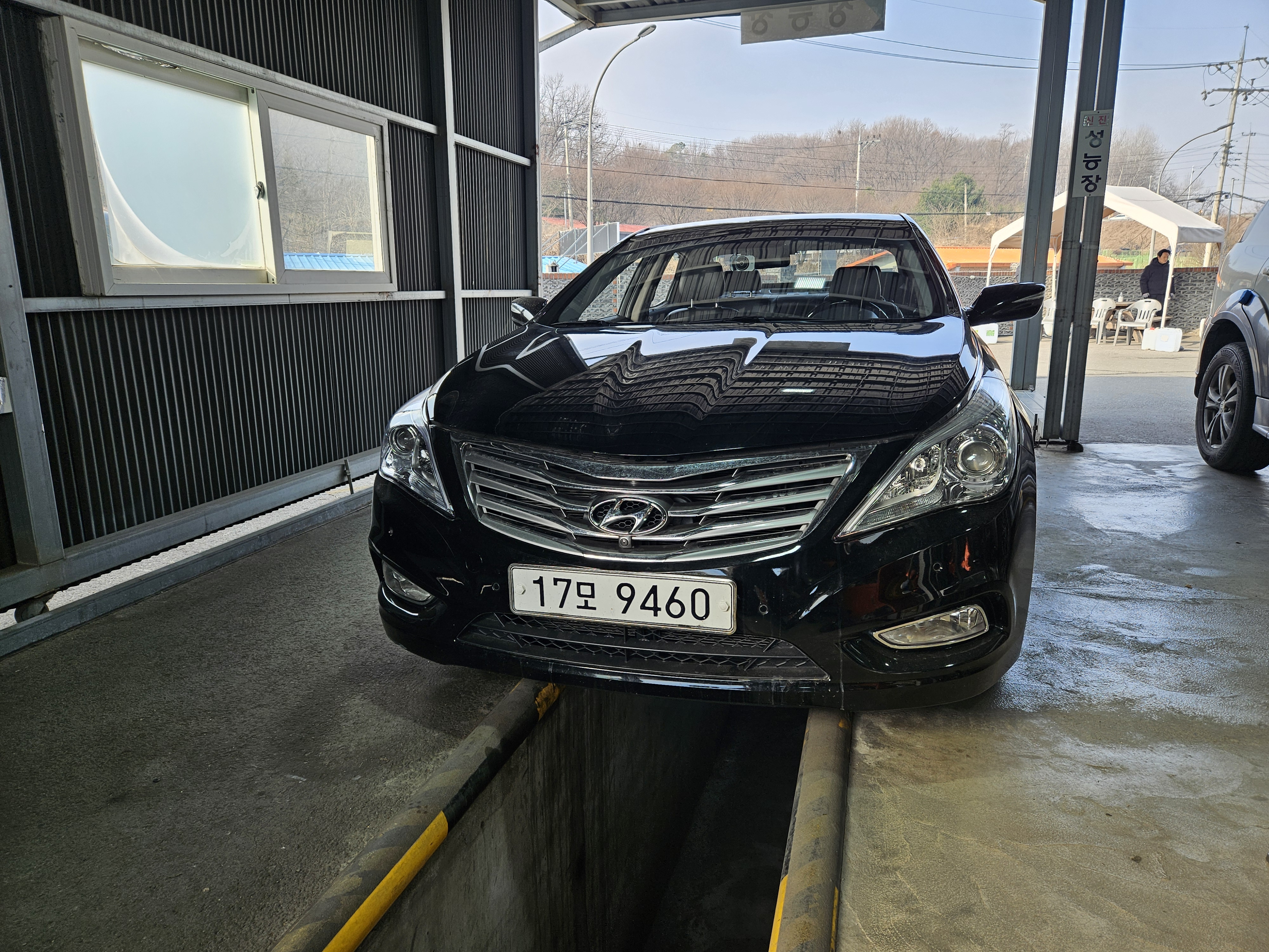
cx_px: 634
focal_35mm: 23
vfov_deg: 58.9
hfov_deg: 73.9
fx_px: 843
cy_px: 476
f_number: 1.8
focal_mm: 5.4
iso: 25
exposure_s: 1/195
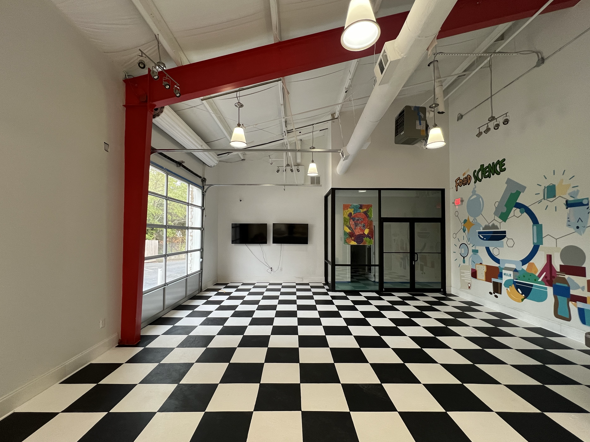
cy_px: 230
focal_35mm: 14
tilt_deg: +0.9
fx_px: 239
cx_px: 293
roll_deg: +0.0
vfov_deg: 85.6
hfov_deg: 102.1
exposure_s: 1/120
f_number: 1.8
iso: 250
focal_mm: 1.57
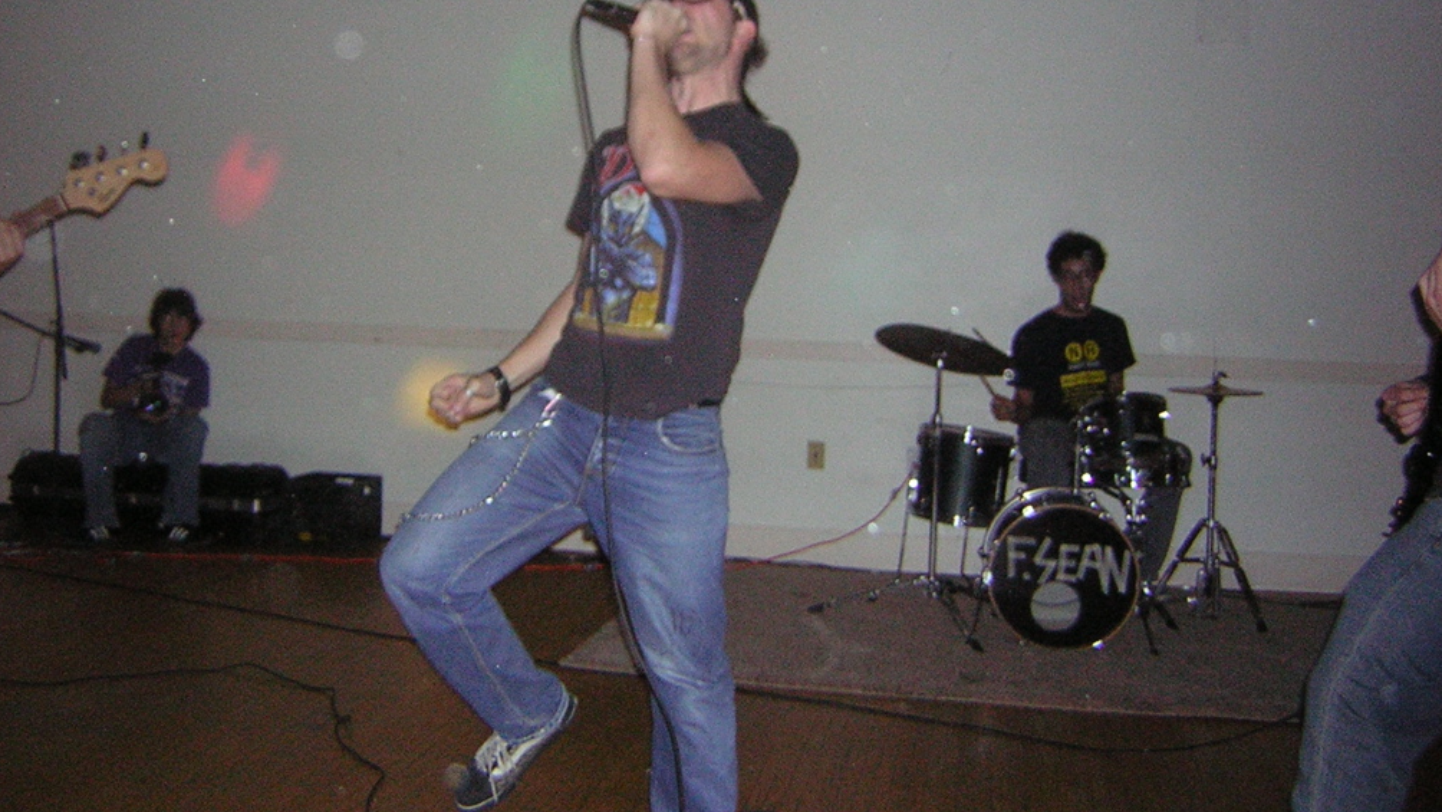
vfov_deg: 29.5
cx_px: 732
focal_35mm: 40
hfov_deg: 50.5
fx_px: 1530
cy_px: 264
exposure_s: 1/60.1
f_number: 2.6
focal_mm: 4.7
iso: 175
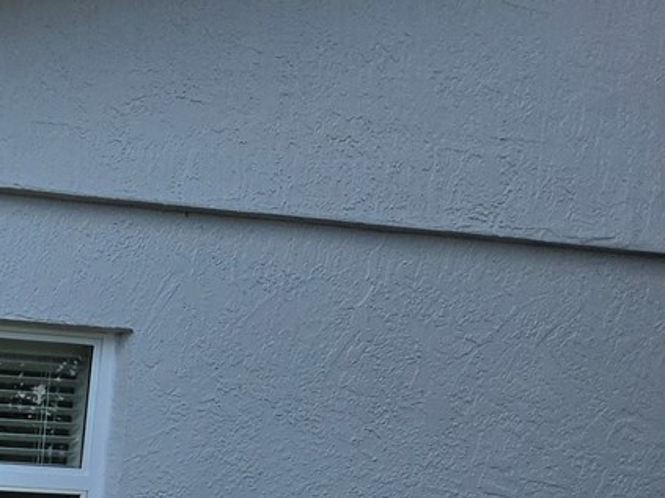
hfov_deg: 17.5
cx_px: -580
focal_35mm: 87
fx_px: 1671
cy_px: 740
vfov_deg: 15.7
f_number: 1.8
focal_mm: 5.4
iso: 80
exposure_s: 1/6409
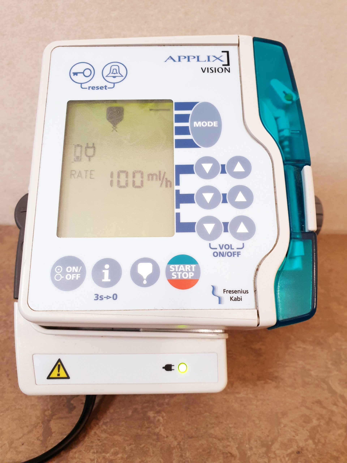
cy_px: 232
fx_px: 348
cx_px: 174
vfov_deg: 67.3
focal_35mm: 26
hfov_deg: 53.1
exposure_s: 1/50
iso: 320
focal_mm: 4.3
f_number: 2.4
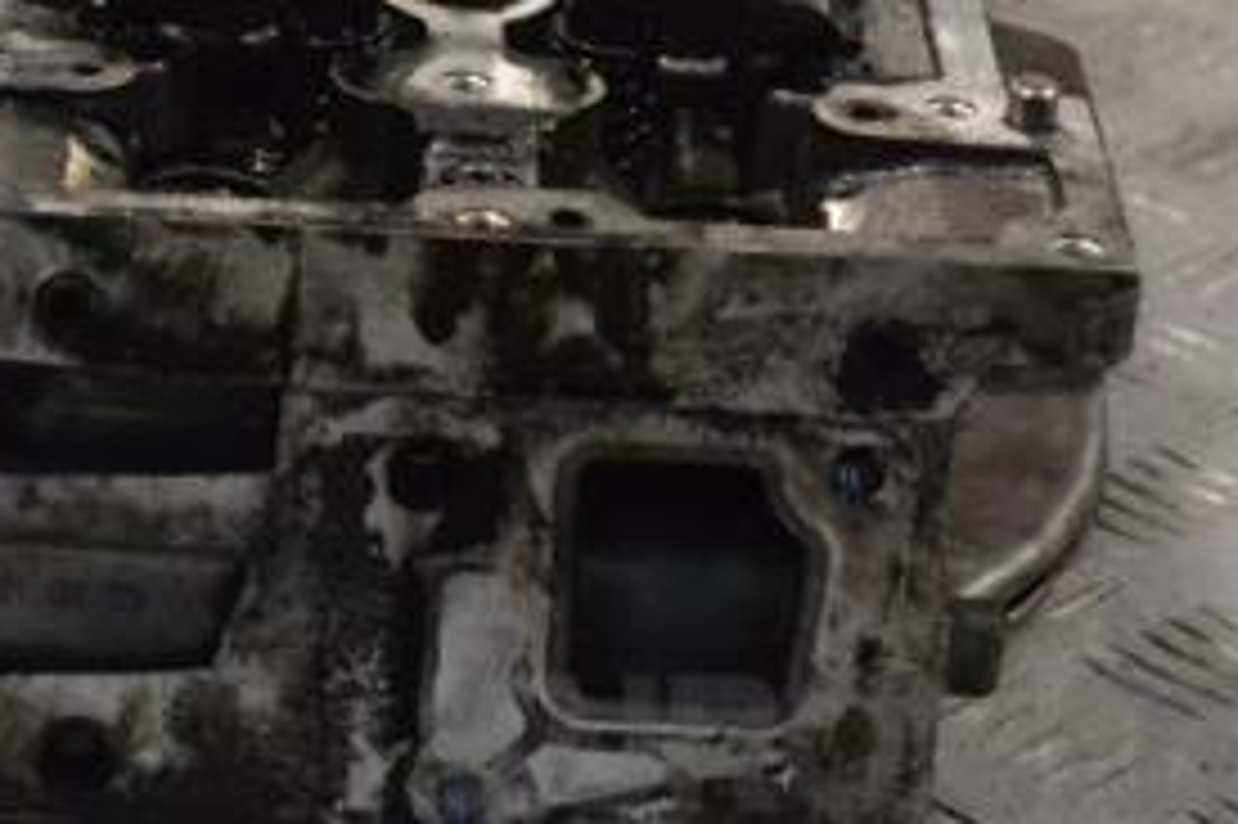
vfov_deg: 7.6
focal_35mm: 180
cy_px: 144
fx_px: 6189
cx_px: 360
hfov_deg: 11.4
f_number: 9
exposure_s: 1/320
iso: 3200
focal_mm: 55
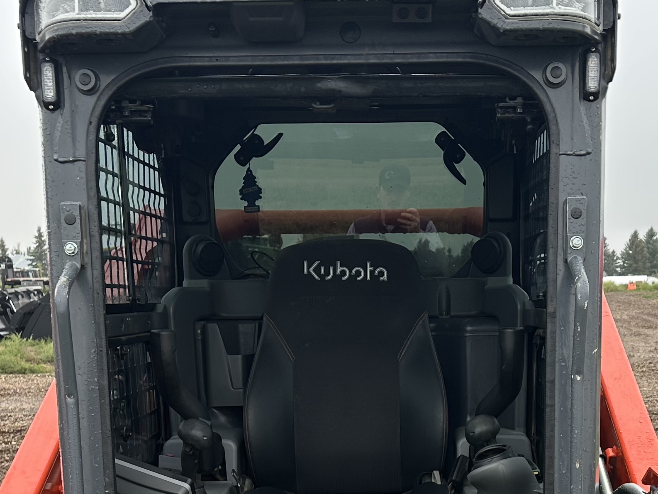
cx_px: 397
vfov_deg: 22.5
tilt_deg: -13.9
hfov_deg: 31.6
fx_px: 1160
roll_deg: +0.6
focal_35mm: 61
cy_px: 555
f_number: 1.78
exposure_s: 1/121
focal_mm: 6.86
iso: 80
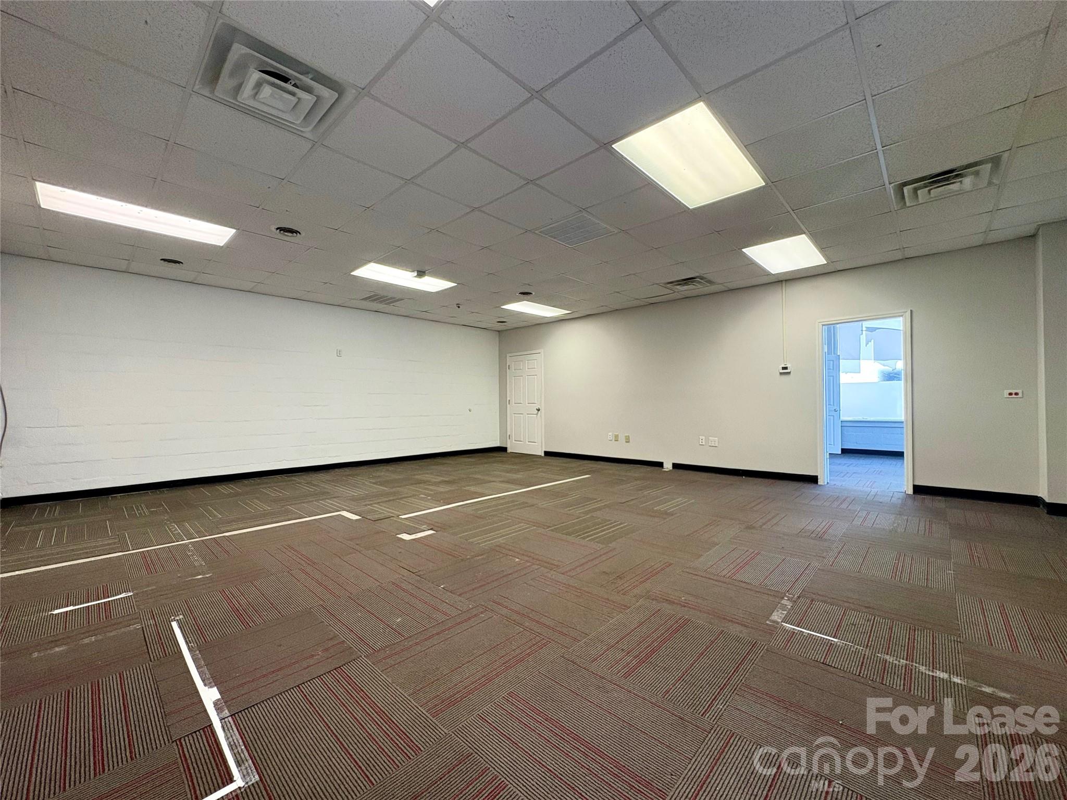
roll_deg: +0.7
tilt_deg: +1.1
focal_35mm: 14
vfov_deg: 85.7
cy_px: 400
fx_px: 432
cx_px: 534
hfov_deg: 102.1
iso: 200
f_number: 2.2
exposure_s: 1/120
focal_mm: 2.22
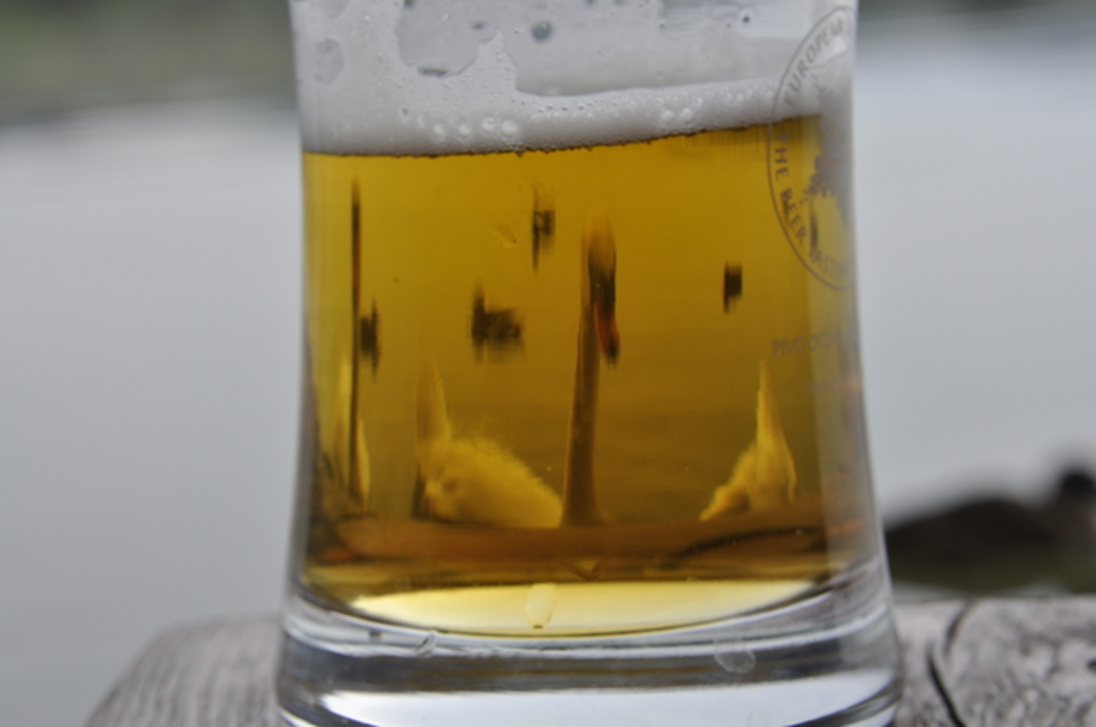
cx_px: 548
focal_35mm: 135
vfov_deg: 10.1
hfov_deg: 15.2
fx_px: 4104
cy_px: 364
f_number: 14
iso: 200
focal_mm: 90
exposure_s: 1/160
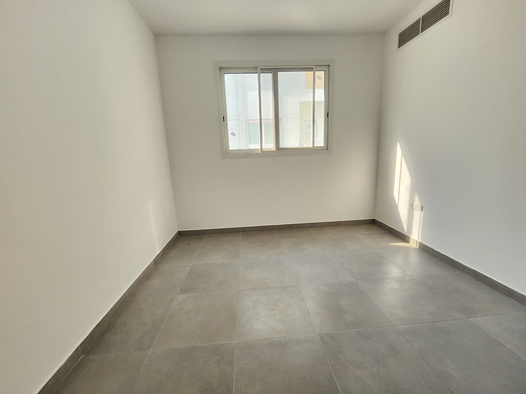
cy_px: 197
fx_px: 198
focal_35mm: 13
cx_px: 263
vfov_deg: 89.9
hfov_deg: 106.2
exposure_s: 1/40
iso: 400
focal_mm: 2.2
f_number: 2.2
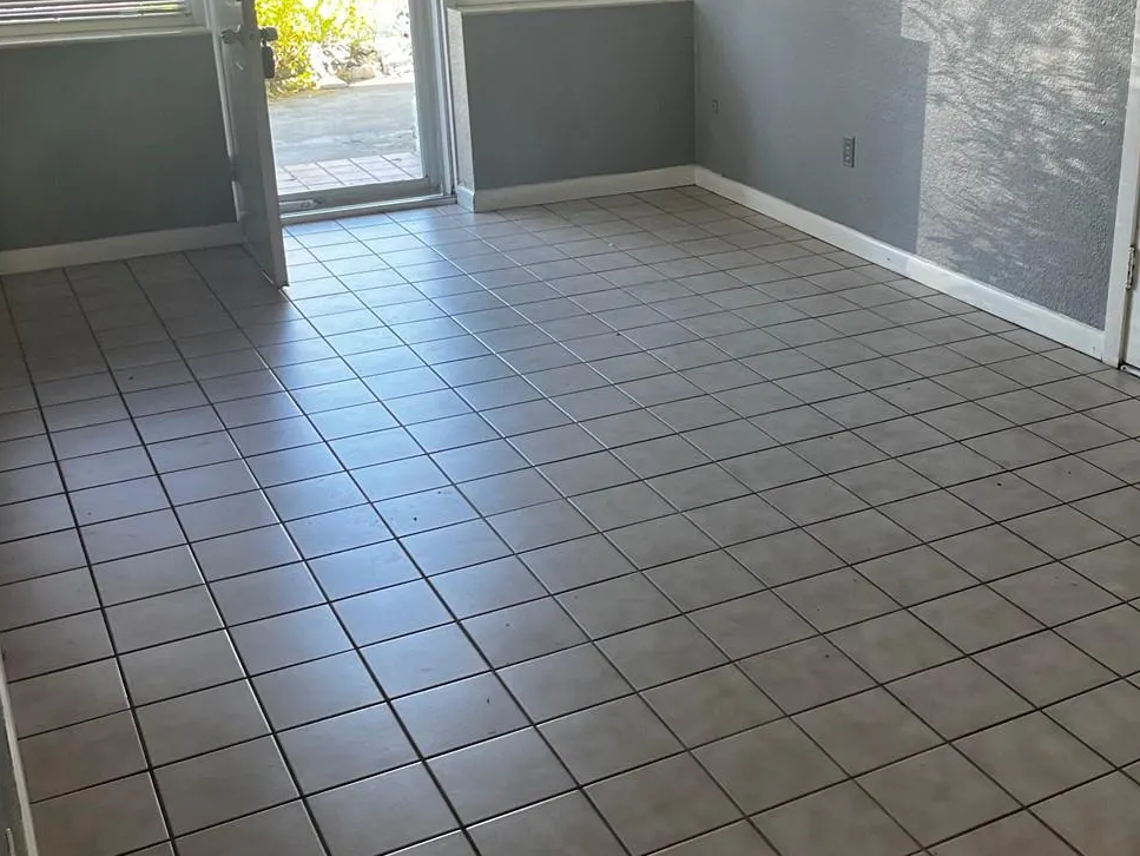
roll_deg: +0.8
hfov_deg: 43.3
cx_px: 740
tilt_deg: -20.8
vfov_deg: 33.5
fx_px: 1417
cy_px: 356
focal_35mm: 43
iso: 125
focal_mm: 5.1
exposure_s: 1/121
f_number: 1.6
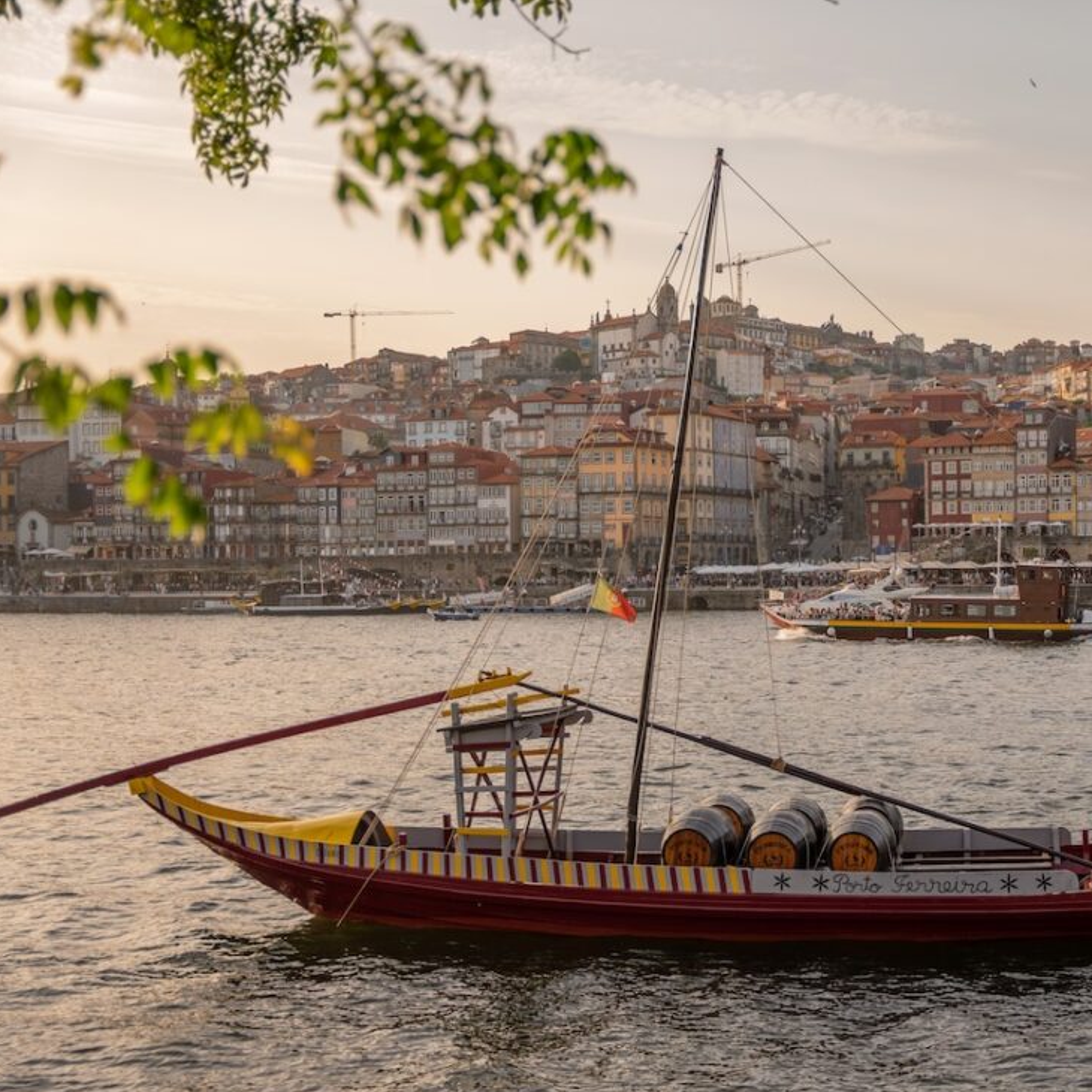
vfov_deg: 31.6
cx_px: 821
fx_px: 1928
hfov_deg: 31.1
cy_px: 550
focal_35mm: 54
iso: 100
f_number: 2.8
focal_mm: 41.8
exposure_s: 1/1250
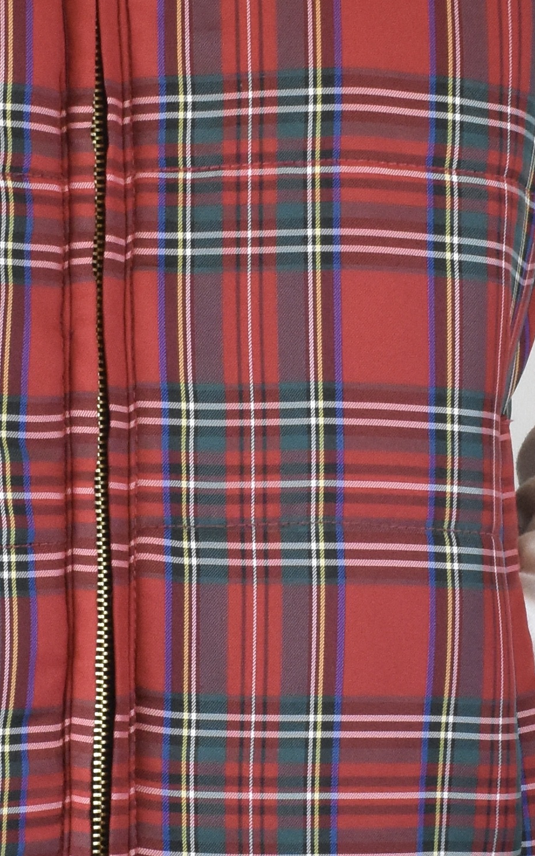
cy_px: 796
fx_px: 3804
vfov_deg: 12.7
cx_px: -67
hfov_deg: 8.0
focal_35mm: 163
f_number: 13
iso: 1600
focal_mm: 26
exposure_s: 1/60
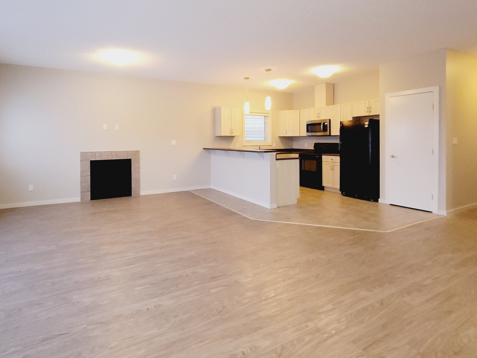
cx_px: 219
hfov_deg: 87.6
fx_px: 248
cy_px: 142
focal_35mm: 18
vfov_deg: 70.8
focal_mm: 2.2
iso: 320
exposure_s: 1/30
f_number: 2.2
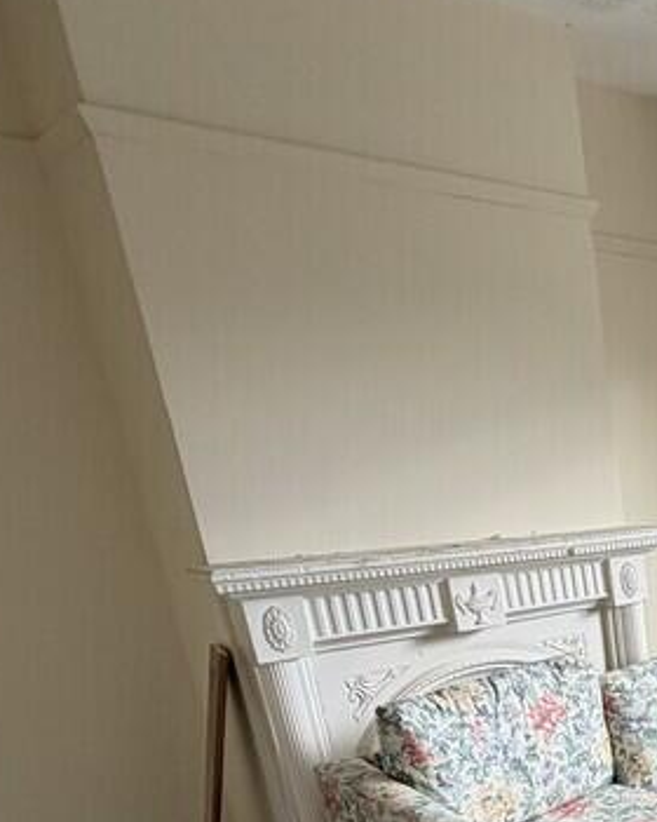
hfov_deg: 29.6
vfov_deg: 40.0
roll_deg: +2.6
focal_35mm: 40
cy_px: 831
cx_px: 866
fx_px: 972
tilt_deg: -20.8
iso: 125
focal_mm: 2.22
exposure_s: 1/121
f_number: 2.2
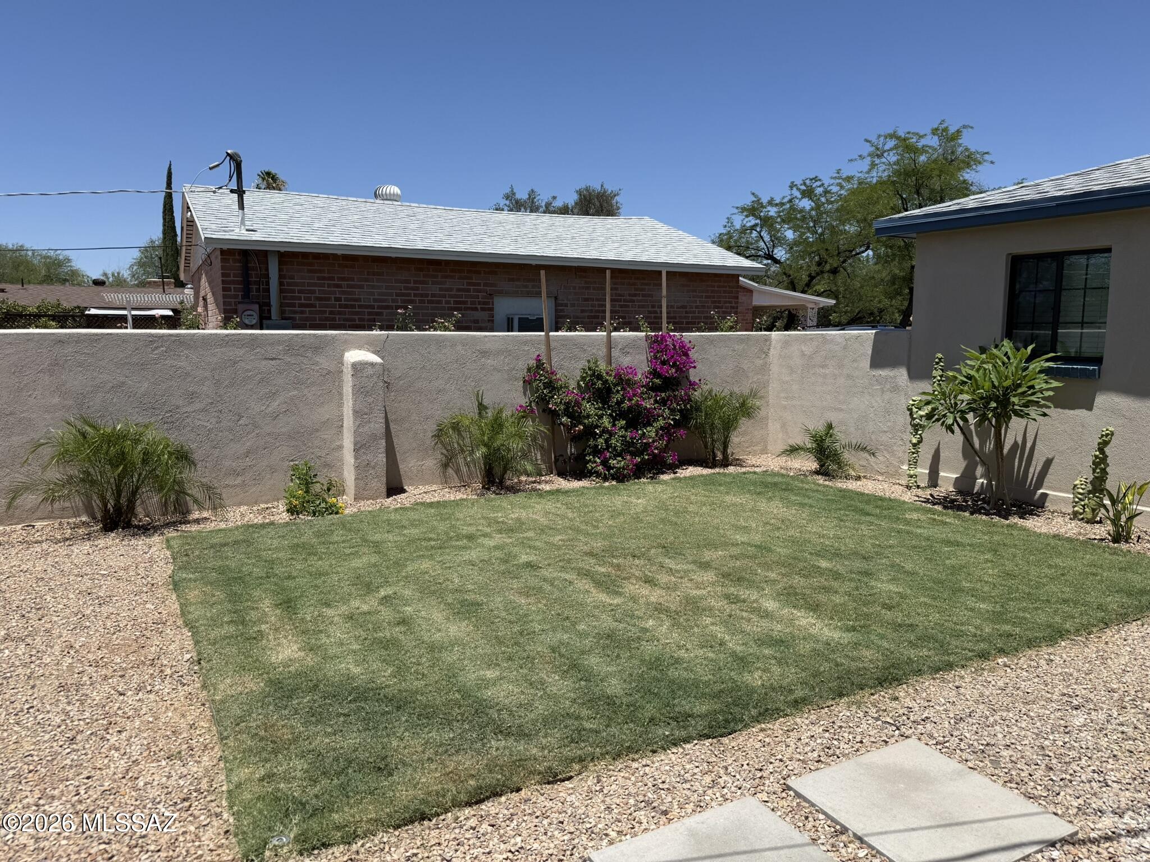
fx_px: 797
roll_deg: -0.7
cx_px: 575
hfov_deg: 71.6
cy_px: 431
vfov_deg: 56.8
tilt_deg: -6.0
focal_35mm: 24
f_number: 1.78
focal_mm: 6.76
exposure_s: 1/5714
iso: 80
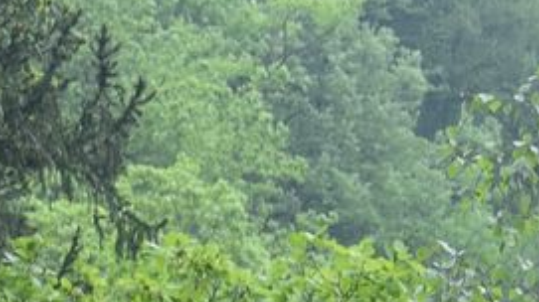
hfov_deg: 6.2
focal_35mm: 348
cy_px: 1756
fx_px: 4970
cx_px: -134
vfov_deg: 3.2
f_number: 4.5
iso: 200
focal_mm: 30
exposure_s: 1/400
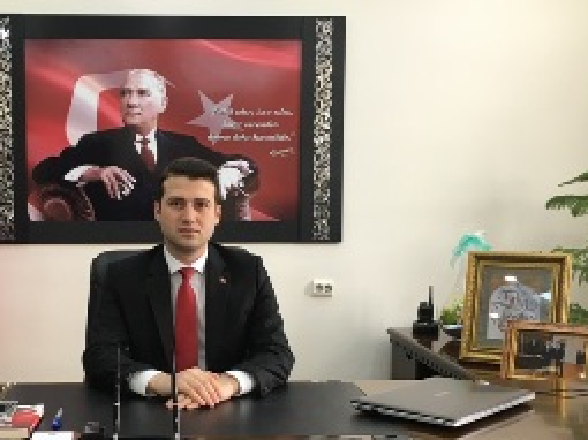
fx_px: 866
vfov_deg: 28.4
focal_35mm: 51
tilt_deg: -5.6
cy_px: 274
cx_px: 175
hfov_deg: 36.9
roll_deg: -0.1
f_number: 2.2
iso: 40
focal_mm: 4.15
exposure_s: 1/33
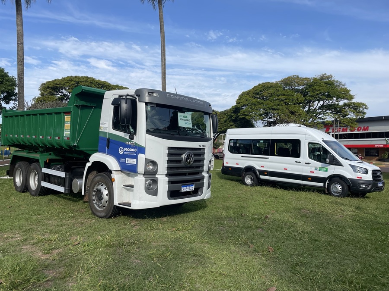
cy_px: 146
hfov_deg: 67.3
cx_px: 194
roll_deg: -0.5
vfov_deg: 53.1
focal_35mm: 26
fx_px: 292
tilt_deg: +1.1
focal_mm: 4.2
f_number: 1.6
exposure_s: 1/2564
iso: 32
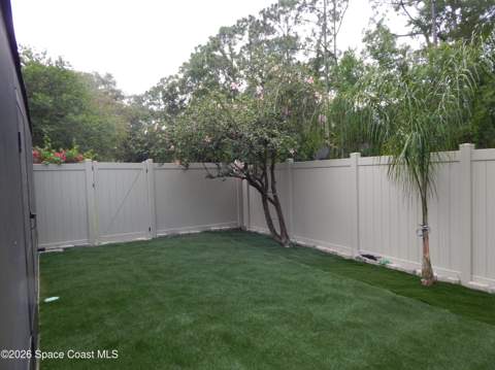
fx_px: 329
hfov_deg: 74.0
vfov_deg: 58.8
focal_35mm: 23
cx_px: 248
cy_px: 185
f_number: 3
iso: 125
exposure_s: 1/250
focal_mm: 4
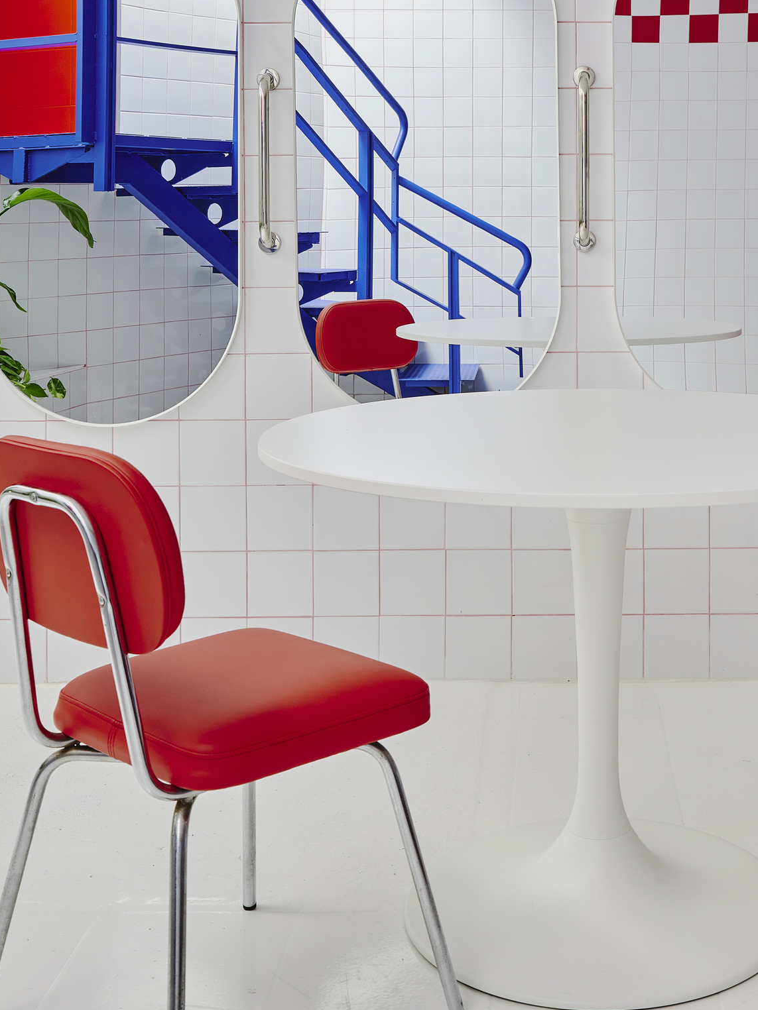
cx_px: 585
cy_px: 257
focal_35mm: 49
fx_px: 1431
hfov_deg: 29.1
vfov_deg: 38.0
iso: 200
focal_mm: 35
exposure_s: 1/2
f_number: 10
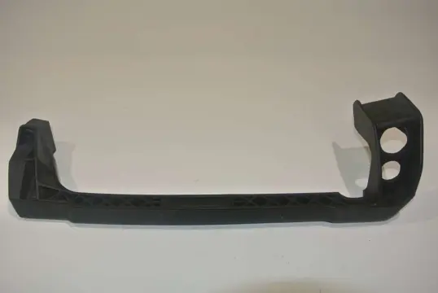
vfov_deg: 45.1
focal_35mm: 29
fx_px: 353
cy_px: 146
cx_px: 219
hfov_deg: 63.6
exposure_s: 1/60
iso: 200
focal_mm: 11
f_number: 4.5
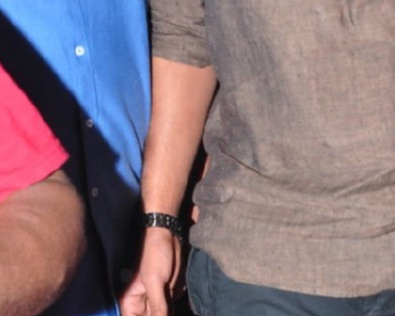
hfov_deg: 19.1
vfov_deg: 16.0
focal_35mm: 96
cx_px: 445
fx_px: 1123
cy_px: 114
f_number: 8
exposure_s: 1/125
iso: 400
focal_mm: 18
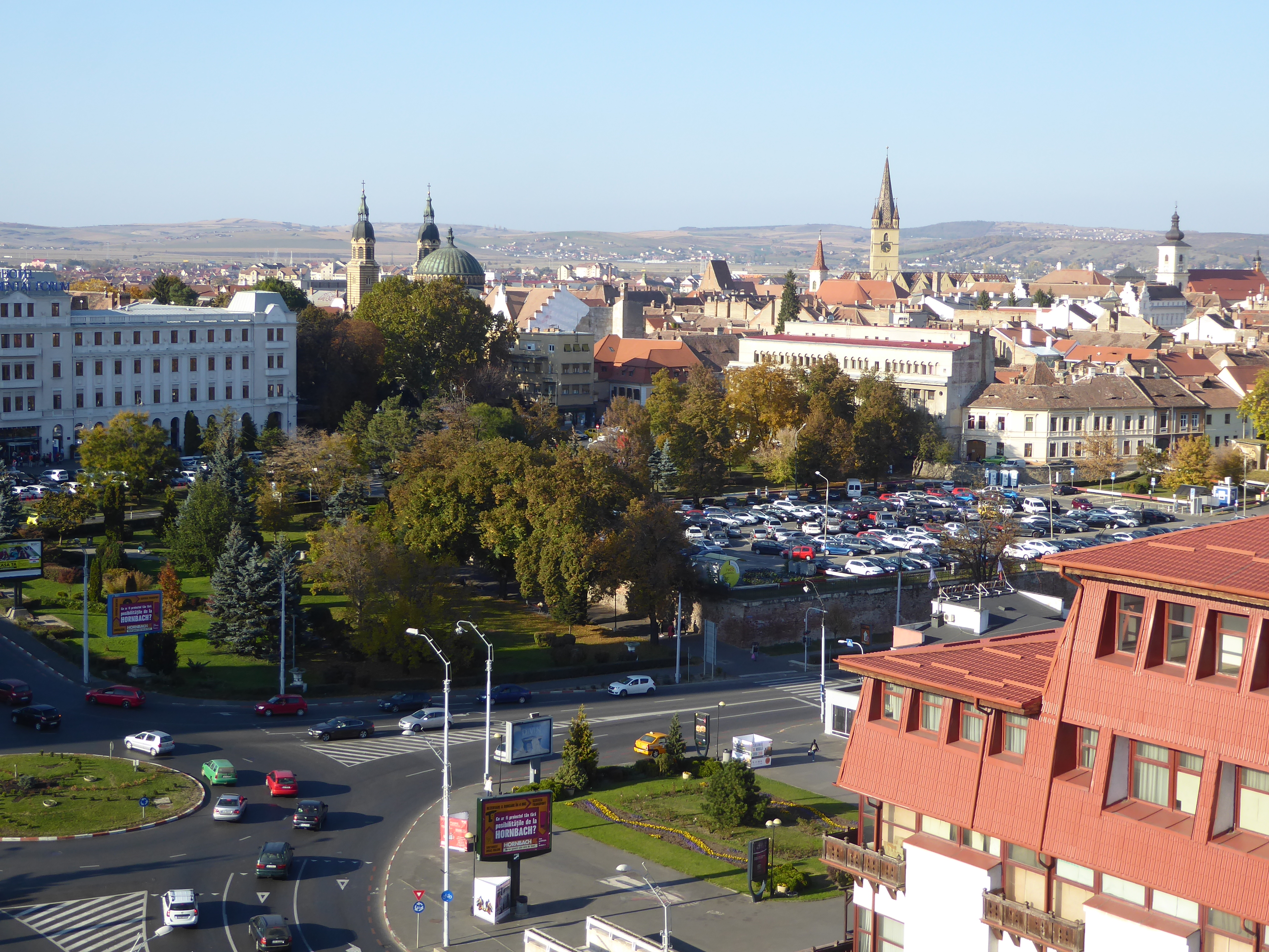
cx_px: 634
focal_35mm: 60
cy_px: 476
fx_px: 2200
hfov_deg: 32.2
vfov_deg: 24.4
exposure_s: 1/320
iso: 80
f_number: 4.2
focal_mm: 10.3
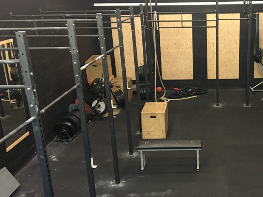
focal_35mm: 48
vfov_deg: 30.2
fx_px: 365
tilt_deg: -19.3
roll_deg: +0.5
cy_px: 115
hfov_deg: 38.5
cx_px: 201
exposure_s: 1/25
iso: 200
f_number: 2.2
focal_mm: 4.15
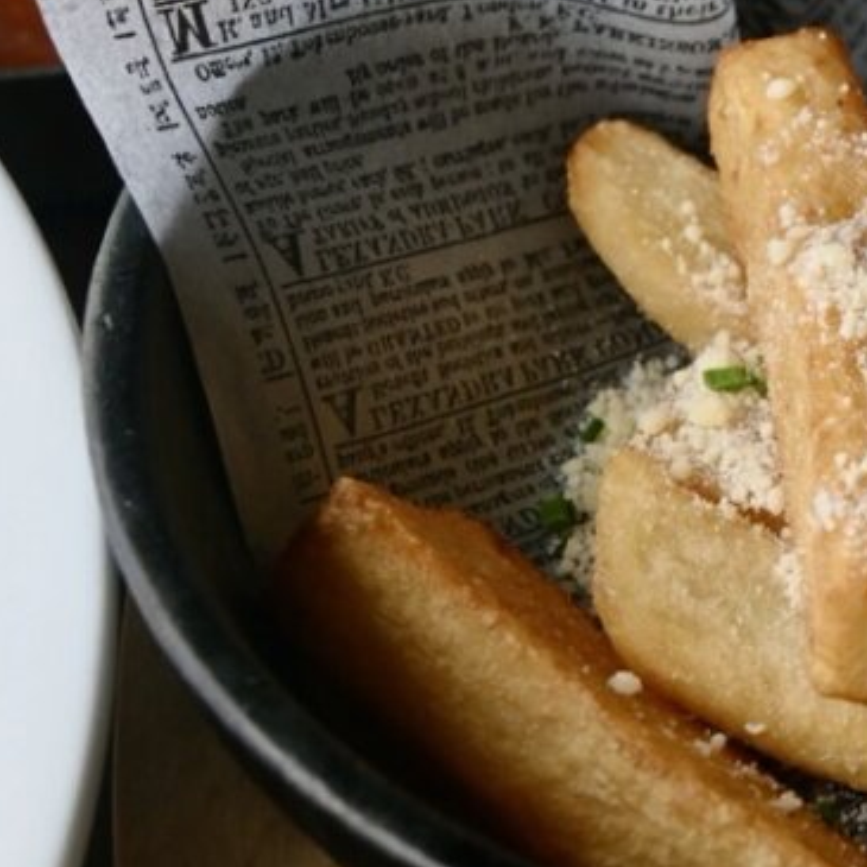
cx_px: 995
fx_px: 4279
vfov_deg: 11.6
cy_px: 342
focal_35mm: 151
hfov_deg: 11.4
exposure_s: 1/250
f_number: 5.3
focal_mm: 36
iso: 400
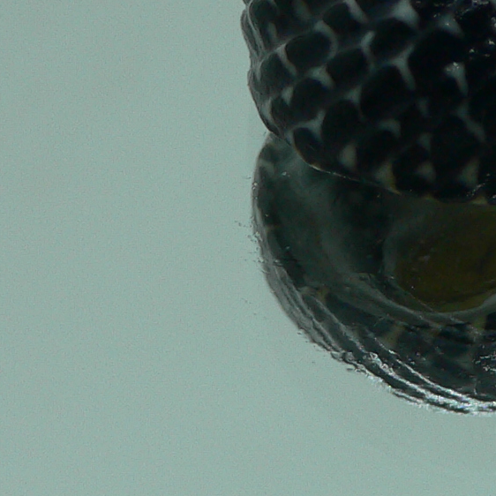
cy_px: 122
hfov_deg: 15.5
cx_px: 430
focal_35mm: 111
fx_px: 1799
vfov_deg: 15.6
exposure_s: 1/60
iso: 80
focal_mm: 4.6
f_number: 2.8
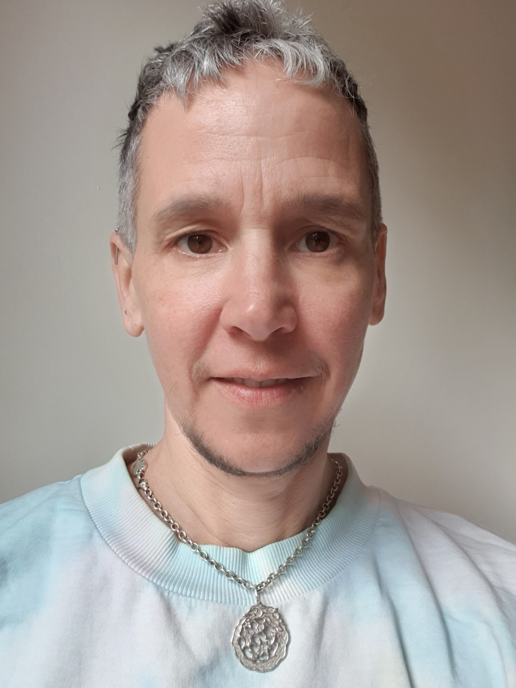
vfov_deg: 58.4
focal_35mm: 31
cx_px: 258
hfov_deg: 45.4
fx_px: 616
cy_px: 344
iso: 100
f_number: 1.7
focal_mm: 2.92
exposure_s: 1/100
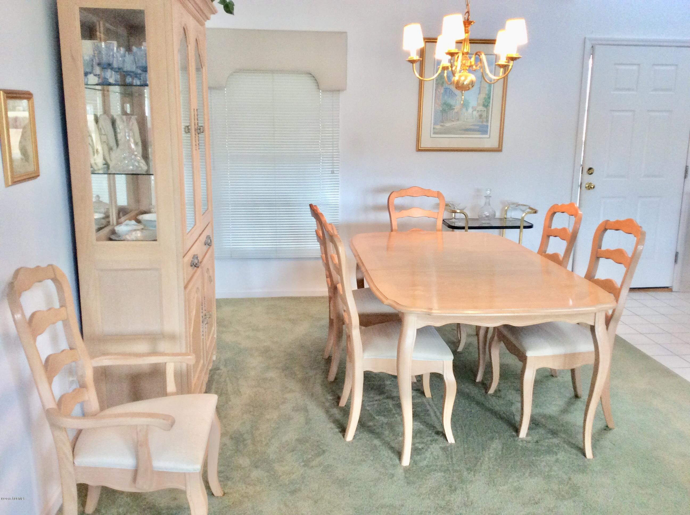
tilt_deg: -13.9
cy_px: 258
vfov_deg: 44.1
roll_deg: +1.5
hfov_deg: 56.9
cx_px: 345
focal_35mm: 32
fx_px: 637
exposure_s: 1/24
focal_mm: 3.3
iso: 100
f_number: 2.4
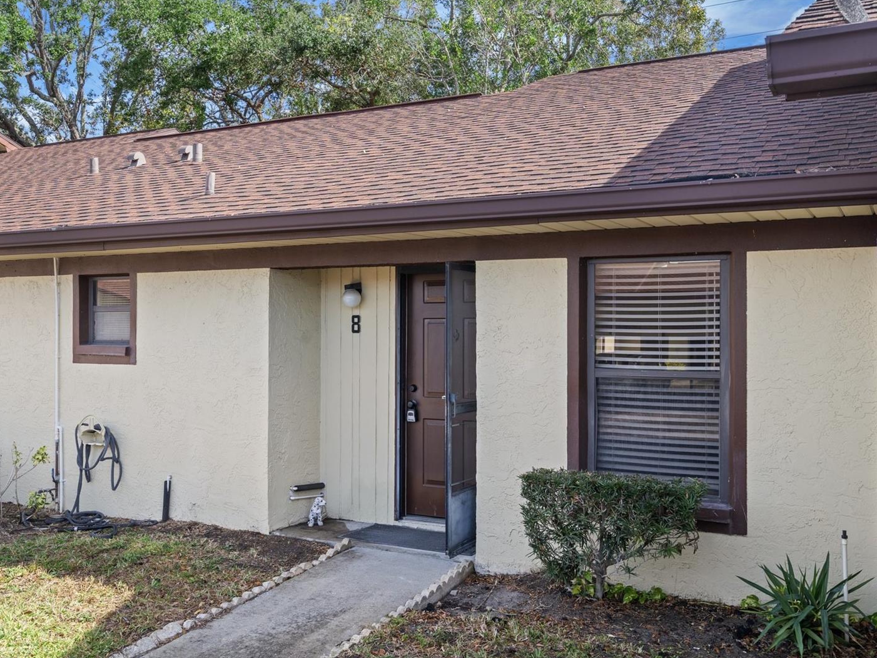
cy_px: 332
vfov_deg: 41.8
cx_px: 437
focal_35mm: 34
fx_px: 862
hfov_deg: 53.9
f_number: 8
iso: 320
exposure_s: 1/40
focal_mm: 31
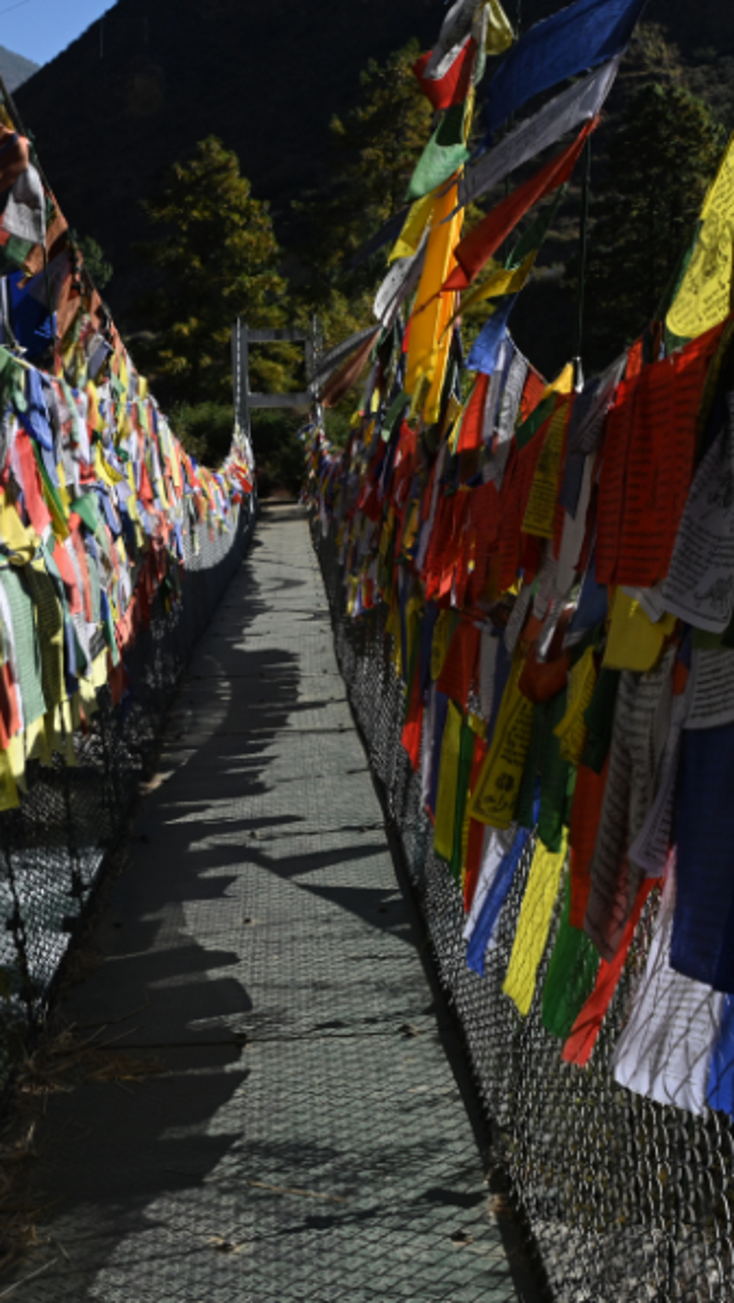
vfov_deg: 42.0
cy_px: 595
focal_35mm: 49
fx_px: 1693
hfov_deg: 24.2
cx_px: 181
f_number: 11
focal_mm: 28
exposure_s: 1/500
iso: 320
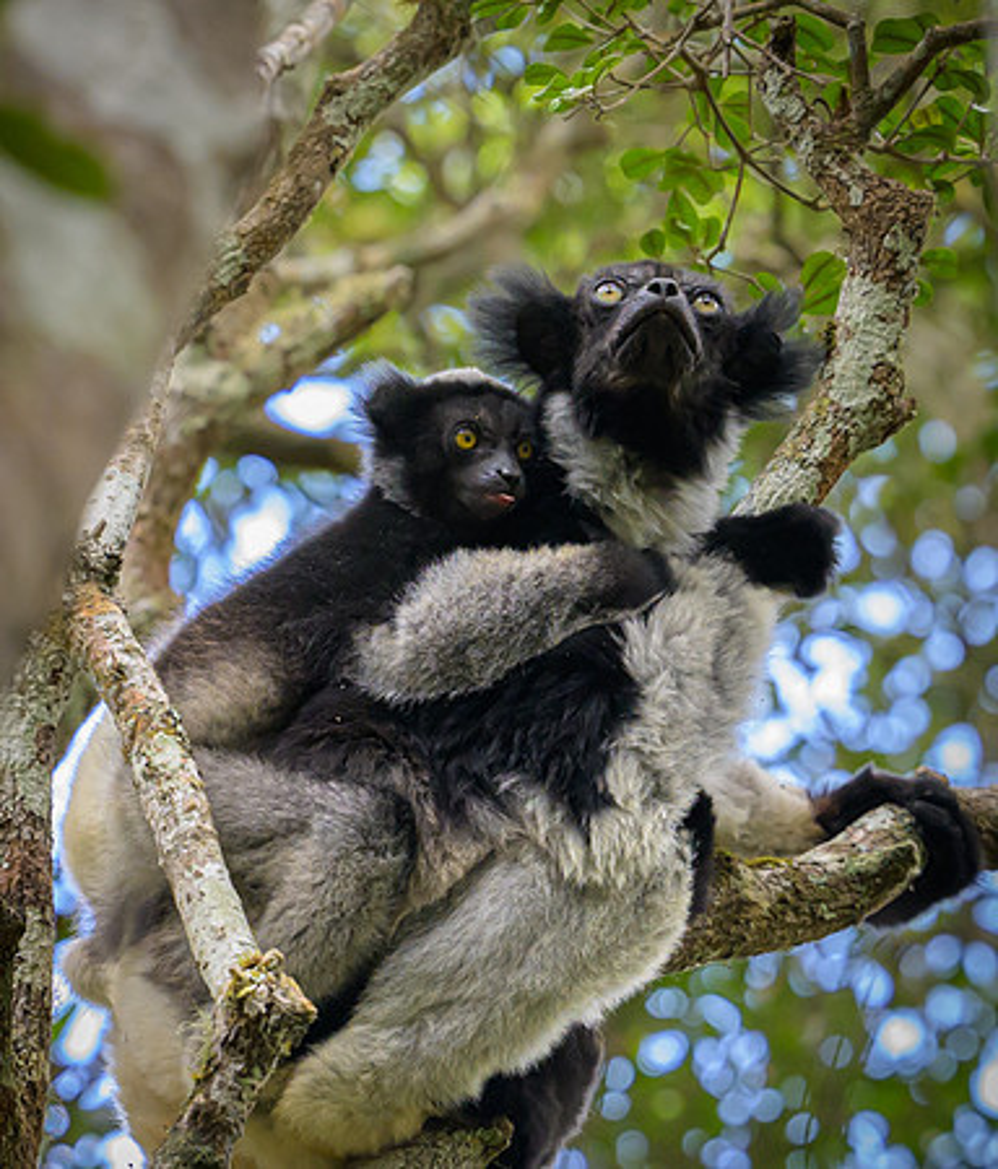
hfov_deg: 1.8
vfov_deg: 2.1
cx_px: 519
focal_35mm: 896
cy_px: 512
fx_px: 31825
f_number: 4
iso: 2500
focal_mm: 400
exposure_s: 1/1250
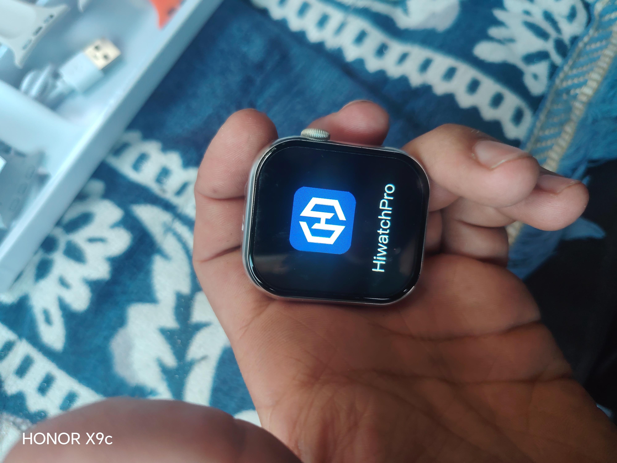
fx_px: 428
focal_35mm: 24
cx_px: 308
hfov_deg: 71.6
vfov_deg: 56.8
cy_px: 232
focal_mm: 5.25
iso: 1222
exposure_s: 1/100
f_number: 1.75
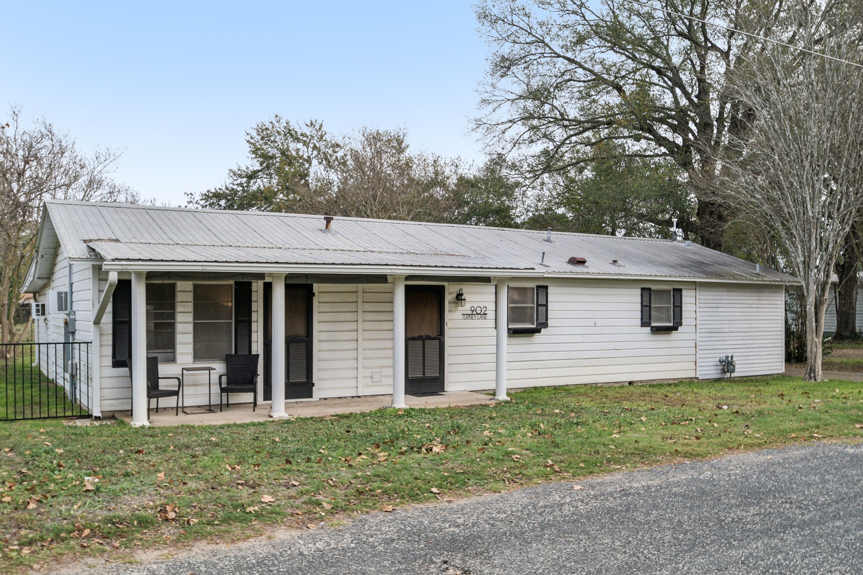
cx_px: 432
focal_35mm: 33
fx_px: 791
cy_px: 288
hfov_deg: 57.2
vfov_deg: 40.0
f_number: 8
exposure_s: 1/400
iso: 400
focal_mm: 22
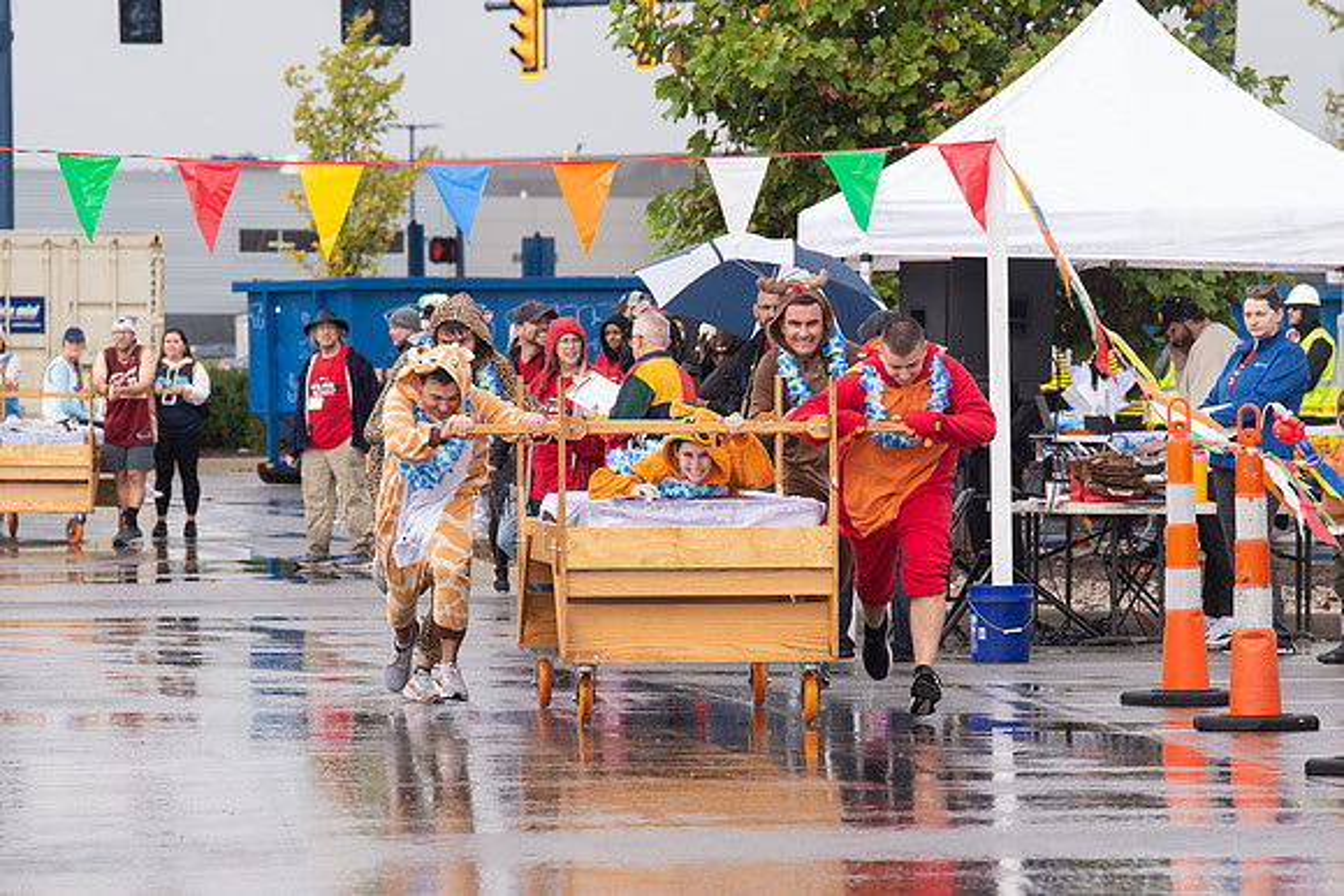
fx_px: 10582
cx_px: 701
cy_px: 587
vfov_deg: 4.9
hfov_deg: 7.3
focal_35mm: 283
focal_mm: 200
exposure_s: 1/400
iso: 400
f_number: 7.1
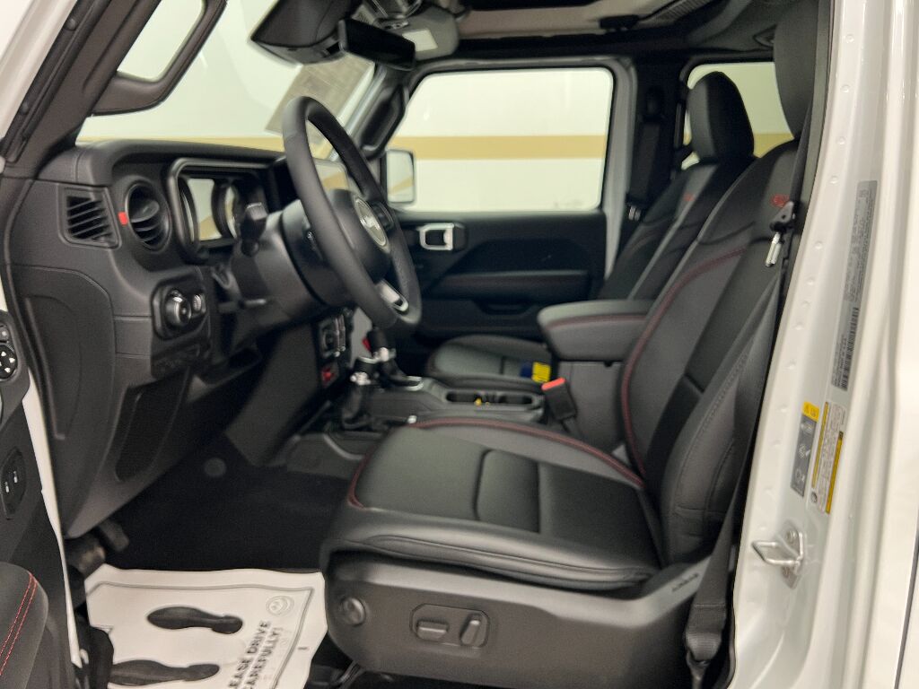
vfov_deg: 53.1
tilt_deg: -13.0
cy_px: 344
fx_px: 690
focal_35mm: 26
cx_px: 460
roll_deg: +0.2
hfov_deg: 67.3
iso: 250
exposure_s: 1/60
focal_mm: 5.7
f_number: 1.5
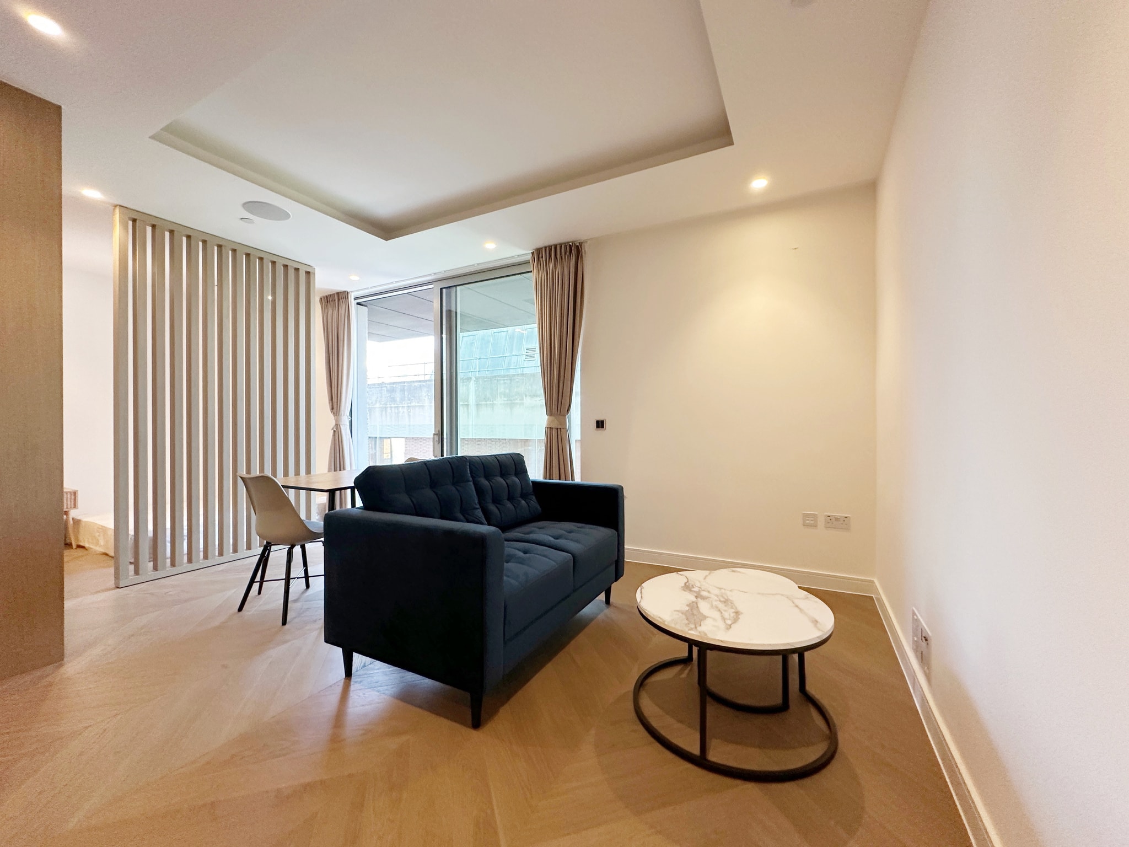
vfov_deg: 85.7
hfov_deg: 102.1
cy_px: 424
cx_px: 564
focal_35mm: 14
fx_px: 457
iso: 200
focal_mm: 2.22
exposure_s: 1/100
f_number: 2.2
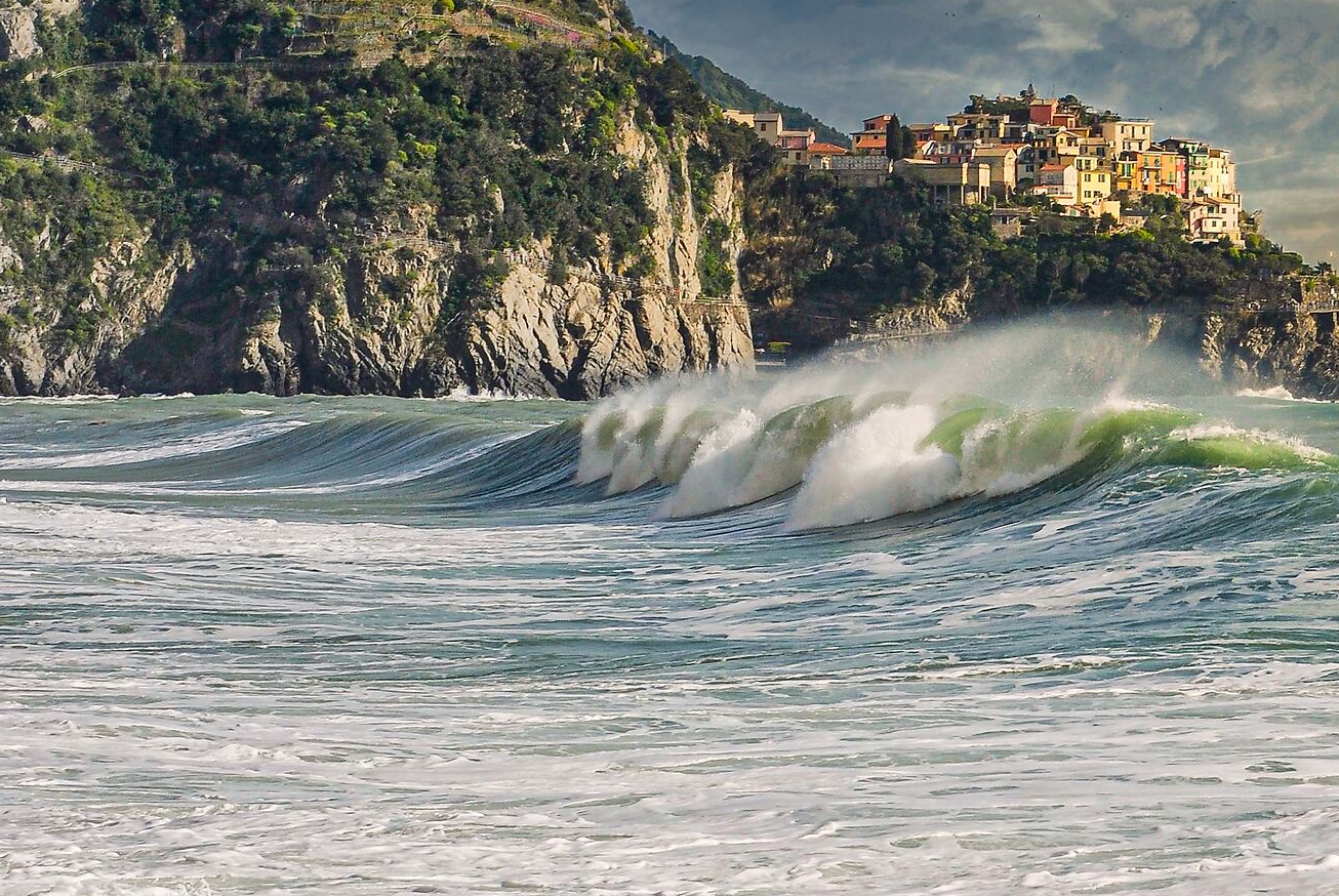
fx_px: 7186
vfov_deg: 7.1
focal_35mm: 193
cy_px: 565
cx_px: 1151
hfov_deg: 10.6
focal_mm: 70
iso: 100
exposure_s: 1/200
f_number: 13
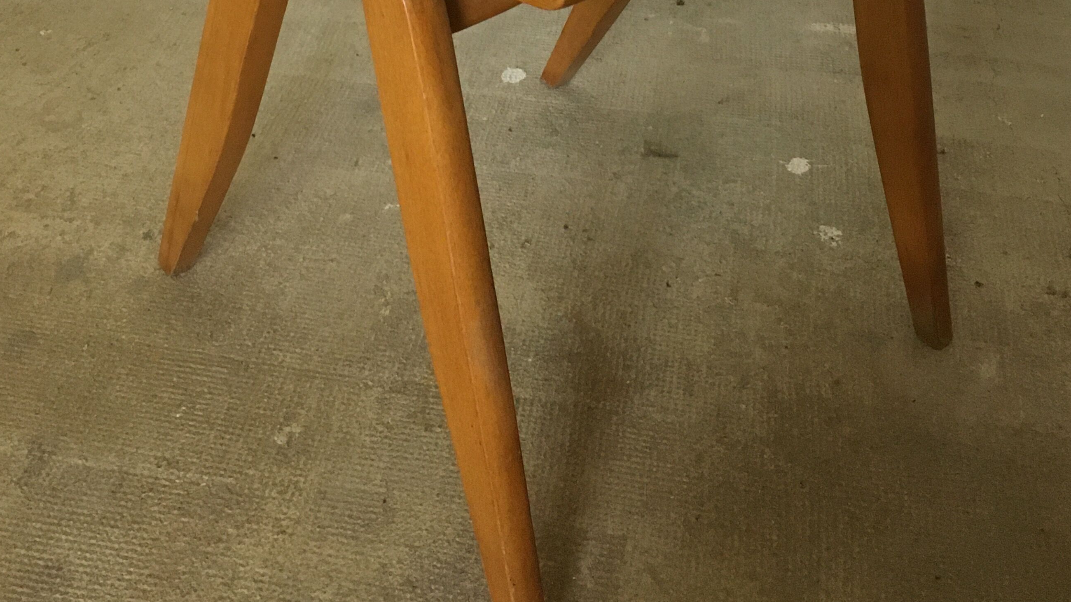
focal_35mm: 49
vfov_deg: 22.7
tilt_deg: -25.6
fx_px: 1391
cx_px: 548
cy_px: -94
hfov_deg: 42.1
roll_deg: -0.8
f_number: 2.2
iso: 200
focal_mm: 4.15
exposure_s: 1/25
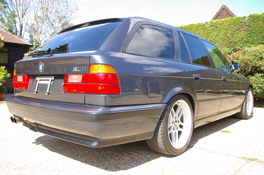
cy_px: 88
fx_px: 231
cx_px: 132
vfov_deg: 41.6
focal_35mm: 32
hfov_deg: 59.5
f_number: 6.7
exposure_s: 1/125
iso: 200
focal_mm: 21
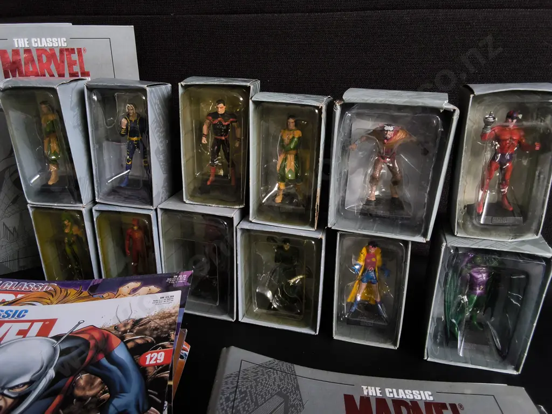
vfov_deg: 51.4
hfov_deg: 65.3
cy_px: 207
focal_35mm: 27
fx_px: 431
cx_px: 276
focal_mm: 2.87
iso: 80
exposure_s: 1/100
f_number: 2
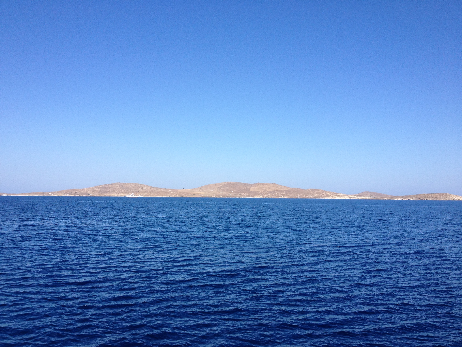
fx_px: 467
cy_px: 174
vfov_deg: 40.7
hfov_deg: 52.6
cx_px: 231
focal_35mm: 35
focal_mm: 4.28
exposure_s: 1/1672
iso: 50
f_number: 2.4
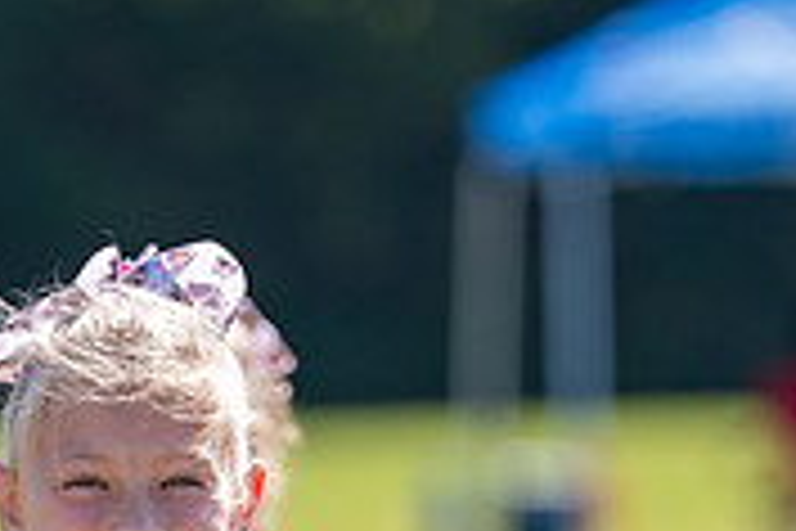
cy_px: 872
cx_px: 114
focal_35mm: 628
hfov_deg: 3.3
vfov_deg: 2.2
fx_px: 13885
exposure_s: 1/2000
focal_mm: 165
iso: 200
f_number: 2.8
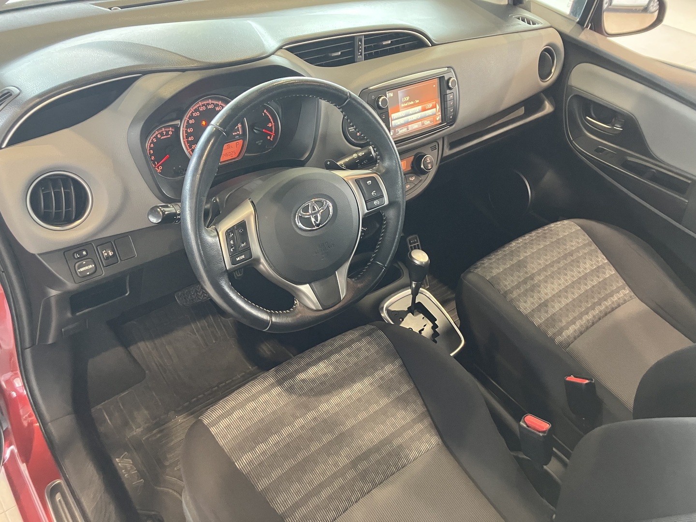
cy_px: 261
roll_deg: -5.4
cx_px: 348
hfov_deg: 63.4
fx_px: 563
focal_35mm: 28
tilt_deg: -37.8
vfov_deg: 49.7
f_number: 1.8
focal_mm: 3.99
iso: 320
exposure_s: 1/45
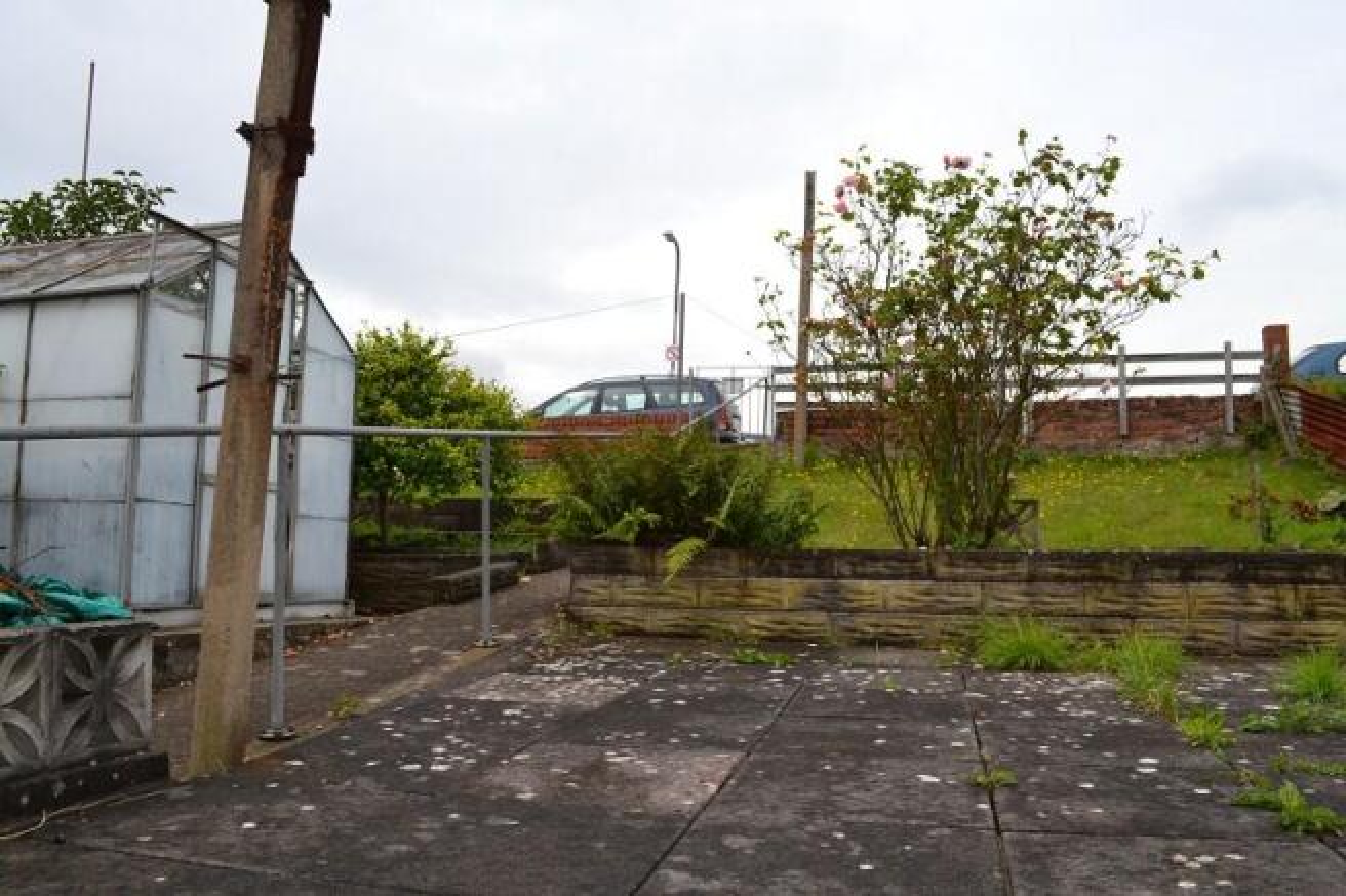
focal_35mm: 27
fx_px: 1009
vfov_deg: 47.9
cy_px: 448
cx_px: 673
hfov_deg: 67.4
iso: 100
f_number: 8
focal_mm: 18
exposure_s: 1/200
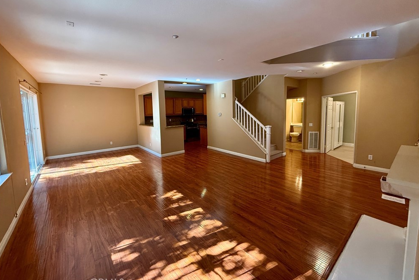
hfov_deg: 100.4
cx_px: 213
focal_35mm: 15
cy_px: 126
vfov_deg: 77.1
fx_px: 175
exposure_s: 1/120
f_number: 2.2
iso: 320
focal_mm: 2.22
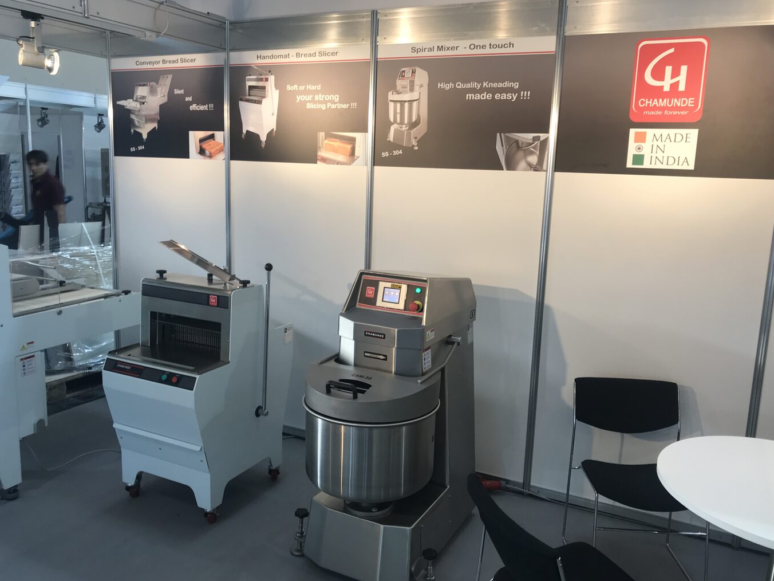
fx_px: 648
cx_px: 396
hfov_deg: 61.7
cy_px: 289
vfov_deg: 48.2
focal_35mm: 29
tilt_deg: -9.0
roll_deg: -2.3
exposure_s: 1/50
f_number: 1.8
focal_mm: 3.99
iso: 25
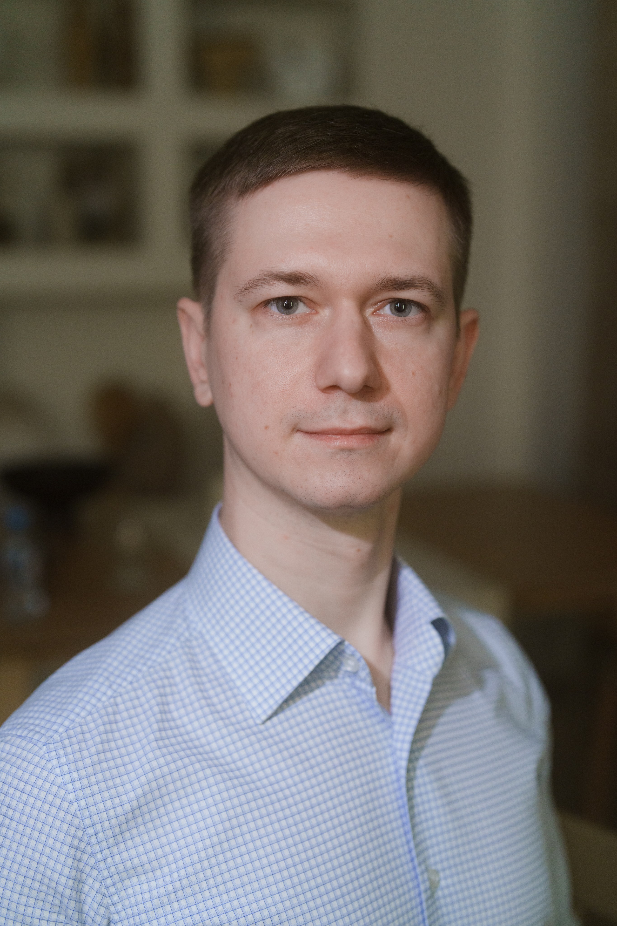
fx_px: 1285
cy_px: 463
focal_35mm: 50
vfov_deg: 39.6
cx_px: 308
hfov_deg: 27.0
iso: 1000
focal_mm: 50
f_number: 2.2
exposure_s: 1/125
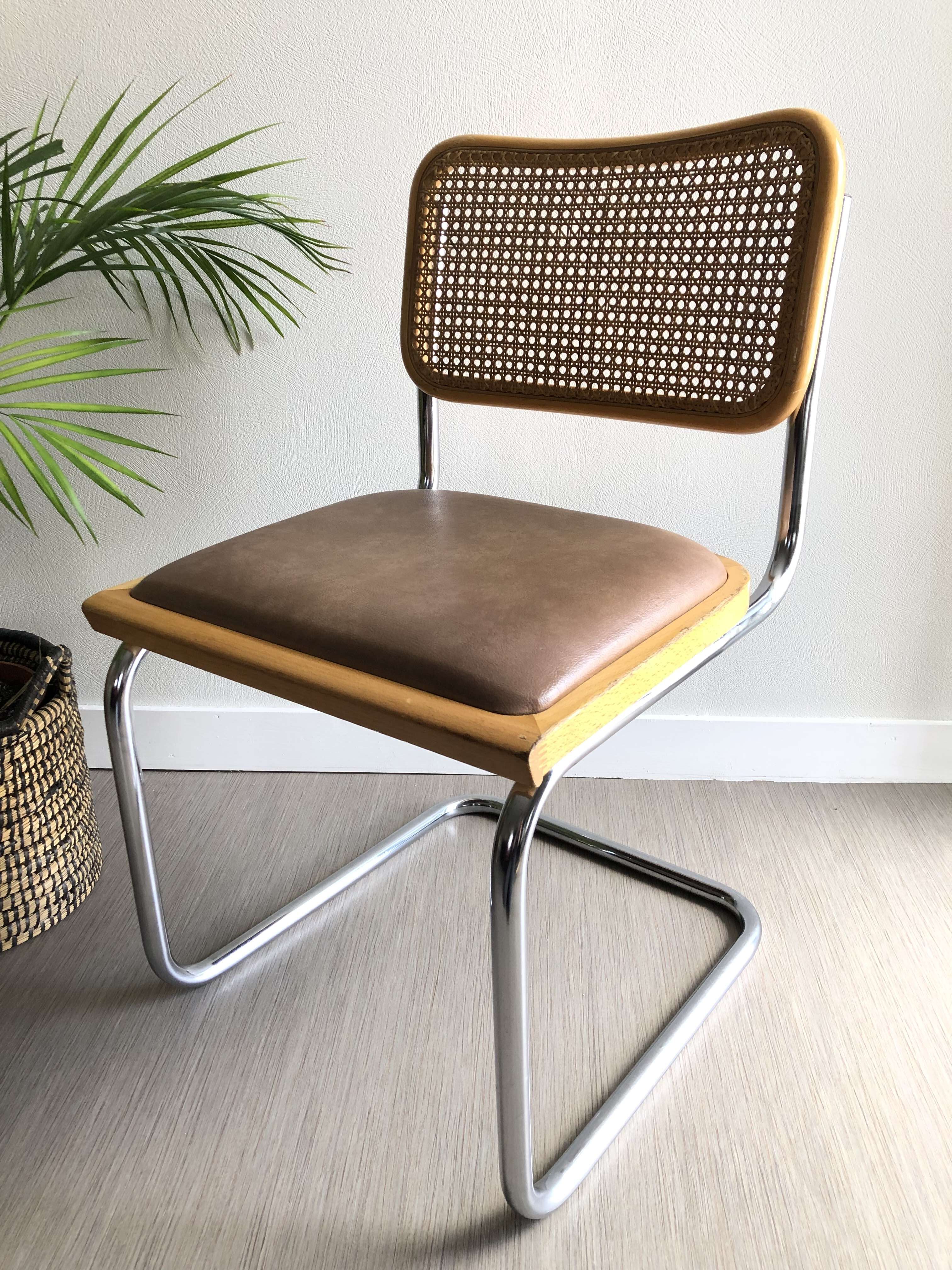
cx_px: 476
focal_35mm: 28
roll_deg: +1.5
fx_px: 1027
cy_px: 635
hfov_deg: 49.7
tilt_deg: -23.4
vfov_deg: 63.4
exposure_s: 1/30
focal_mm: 3.99
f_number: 1.8
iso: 32
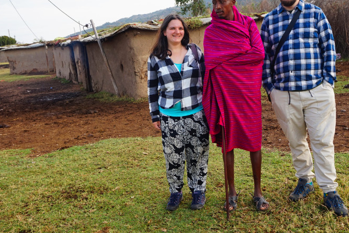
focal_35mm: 40
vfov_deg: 33.4
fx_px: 388
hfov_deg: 48.3
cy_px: 105
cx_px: 202
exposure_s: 1/80
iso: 100
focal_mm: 22
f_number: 8
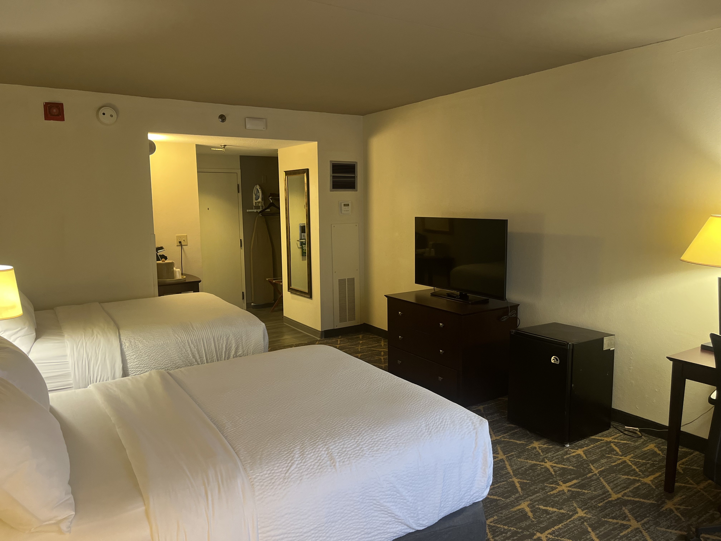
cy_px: 270
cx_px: 360
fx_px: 542
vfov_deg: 53.1
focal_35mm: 26
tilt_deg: -7.6
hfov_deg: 67.3
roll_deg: +0.5
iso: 250
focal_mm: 5.1
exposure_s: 1/60
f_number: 1.6
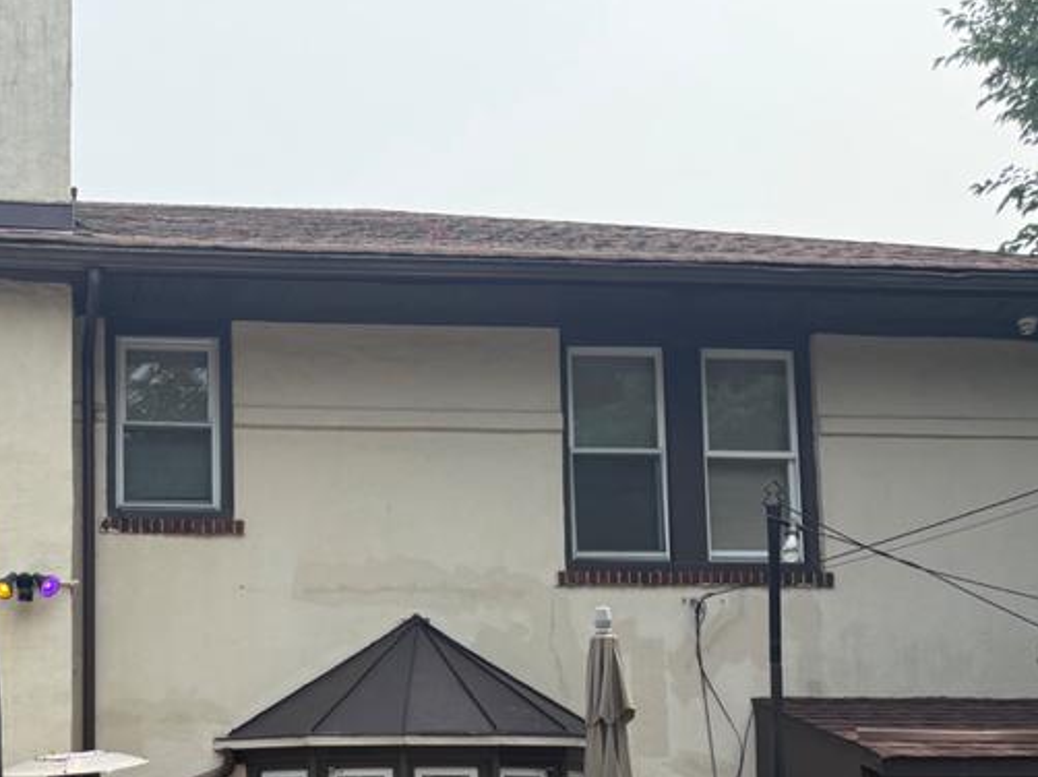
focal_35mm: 49
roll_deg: -0.4
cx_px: 182
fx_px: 1469
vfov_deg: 28.6
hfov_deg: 37.3
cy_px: 682
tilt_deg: +7.4
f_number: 1.78
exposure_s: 1/3759
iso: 125
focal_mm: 6.76
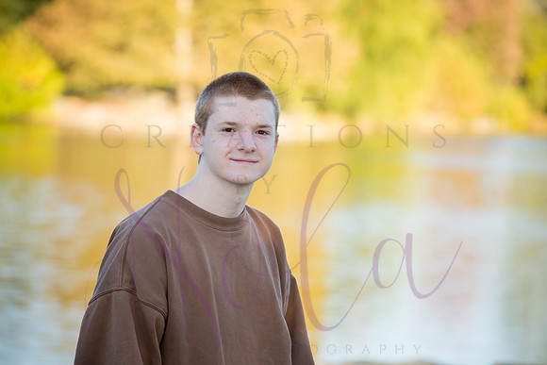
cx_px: 274
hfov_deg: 12.1
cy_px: 182
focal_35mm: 170
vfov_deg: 8.1
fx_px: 2584
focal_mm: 170
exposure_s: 1/400
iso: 400
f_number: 5.6
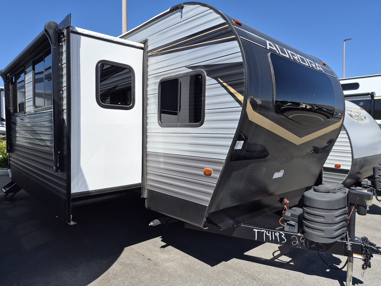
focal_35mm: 23
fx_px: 253
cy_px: 143
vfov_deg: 58.9
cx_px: 190
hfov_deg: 73.9
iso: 80
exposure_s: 1/10000
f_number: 1.8
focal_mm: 5.4
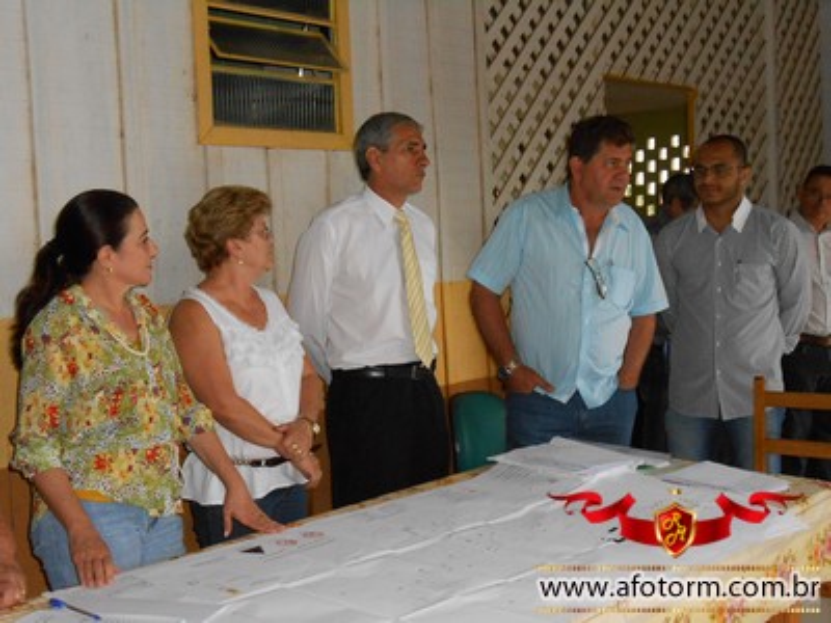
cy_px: 312
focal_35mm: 49
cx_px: 416
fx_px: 1176
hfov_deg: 38.9
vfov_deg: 29.7
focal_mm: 8.8
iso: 500
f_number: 4.8
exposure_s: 1/60
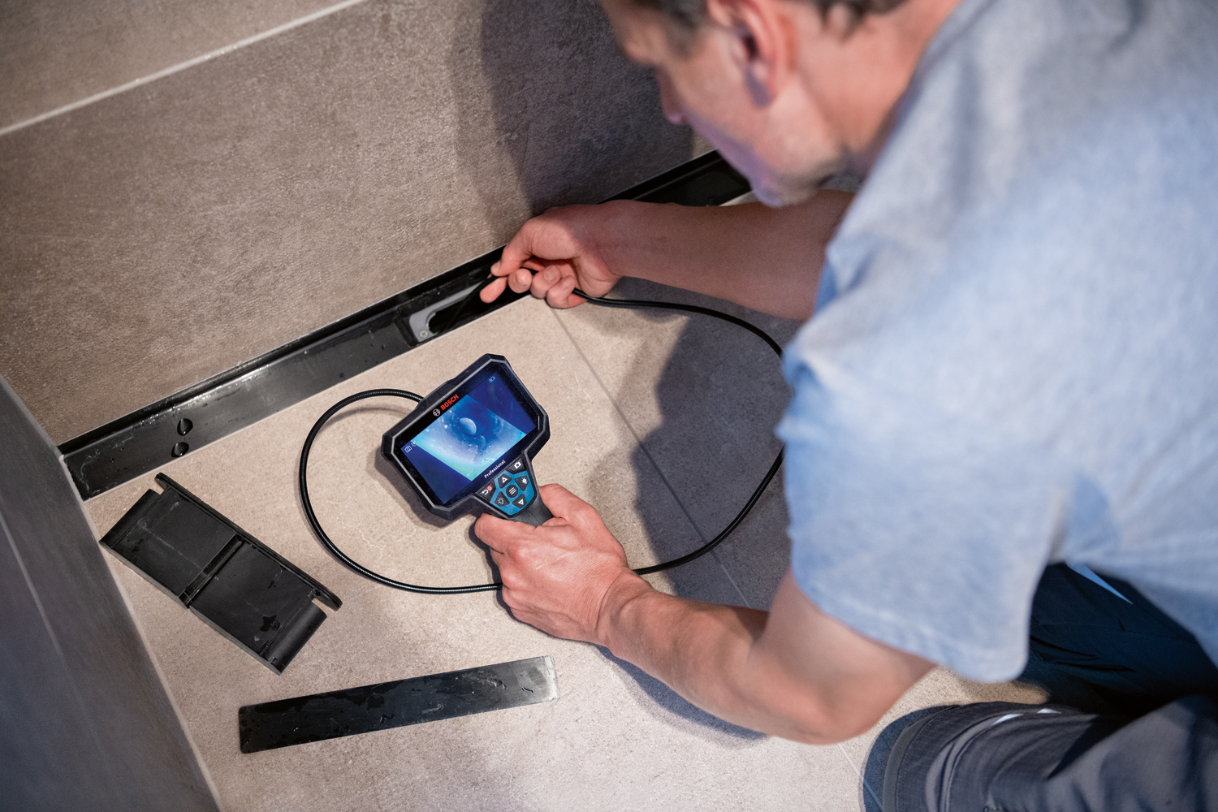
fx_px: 1353
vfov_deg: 33.4
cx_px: 609
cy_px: 406
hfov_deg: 48.5
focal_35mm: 40
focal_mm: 40
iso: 1600
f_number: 2.8
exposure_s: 1/60
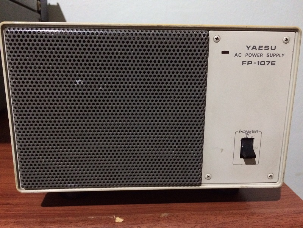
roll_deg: -1.8
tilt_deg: -16.2
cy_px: 114
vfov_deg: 48.2
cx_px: 152
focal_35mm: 29
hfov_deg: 61.7
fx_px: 254
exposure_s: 1/15
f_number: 2.2
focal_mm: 4.15
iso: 400
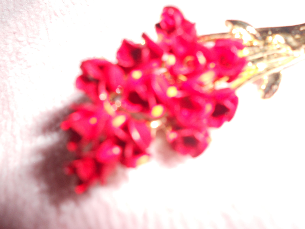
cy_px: 114
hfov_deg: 56.8
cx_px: 152
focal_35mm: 32
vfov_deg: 44.2
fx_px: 282
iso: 80
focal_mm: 5.8
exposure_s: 1/25
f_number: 8.8
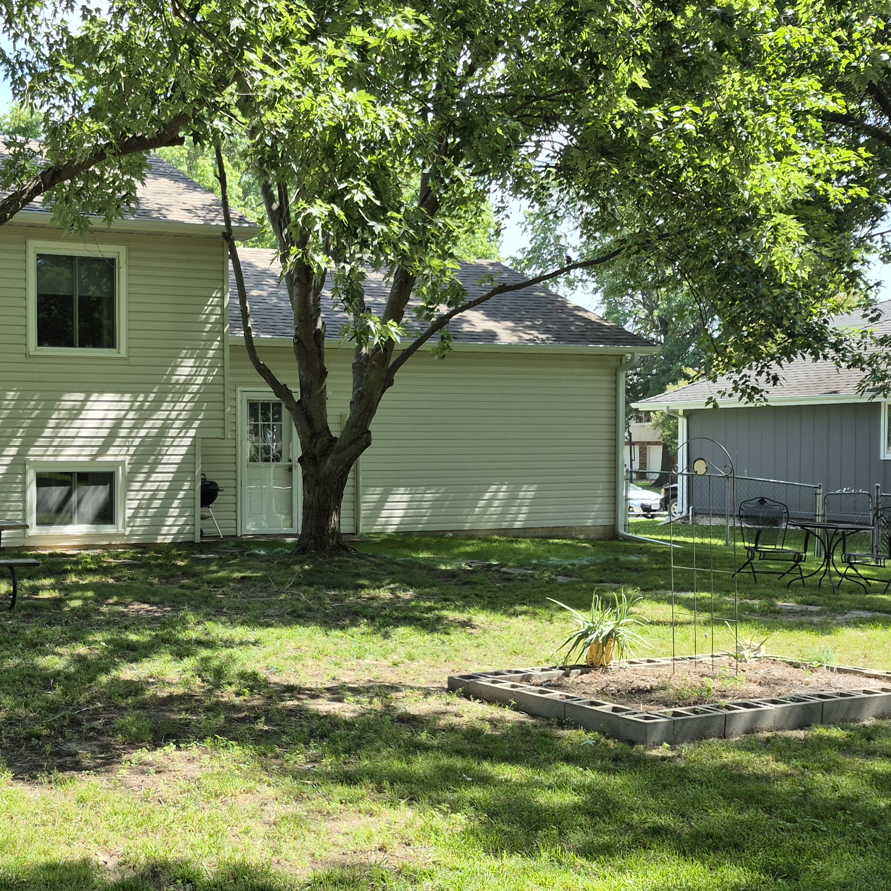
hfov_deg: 35.9
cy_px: 495
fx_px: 1281
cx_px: 79
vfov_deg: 38.3
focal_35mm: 44
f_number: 1.8
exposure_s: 1/321
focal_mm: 5.4
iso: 25
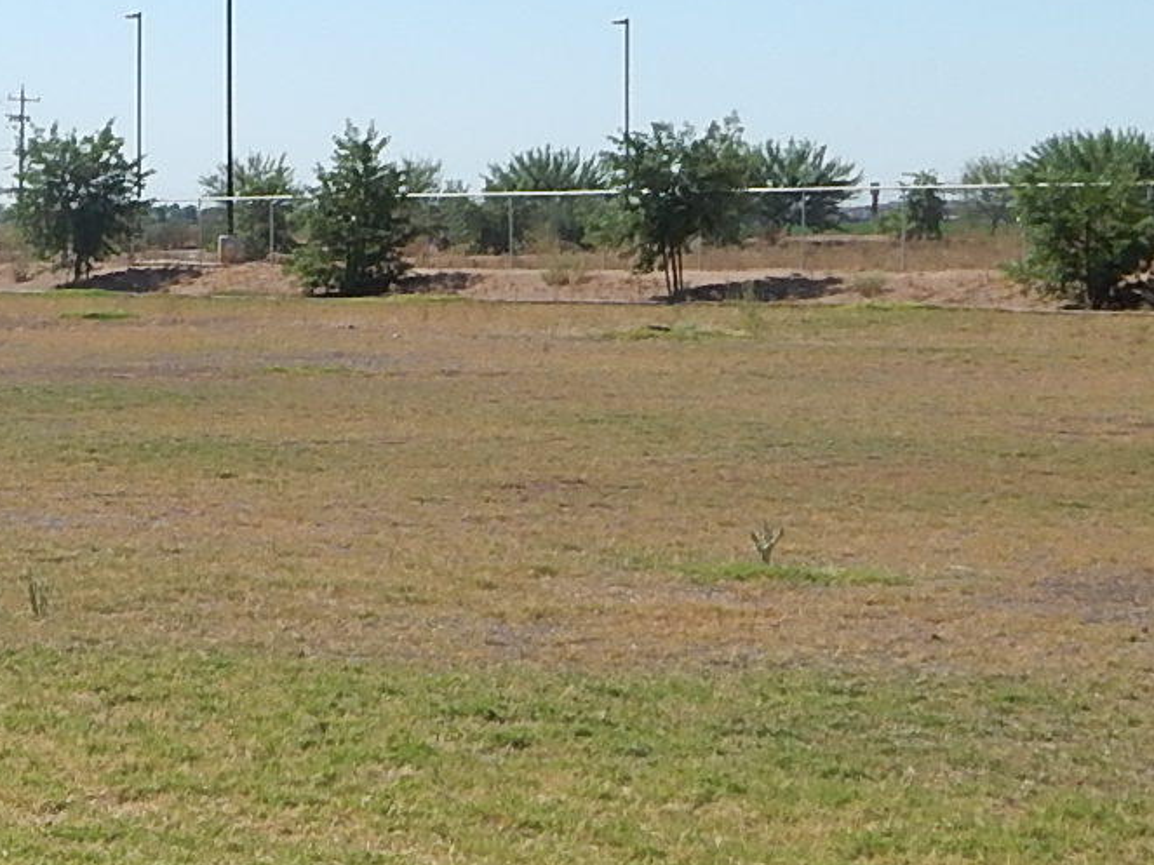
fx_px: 4000
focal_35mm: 120
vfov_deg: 12.3
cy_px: 402
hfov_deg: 15.6
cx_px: -374
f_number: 3.3
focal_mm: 6.1
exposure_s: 1/1500
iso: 125
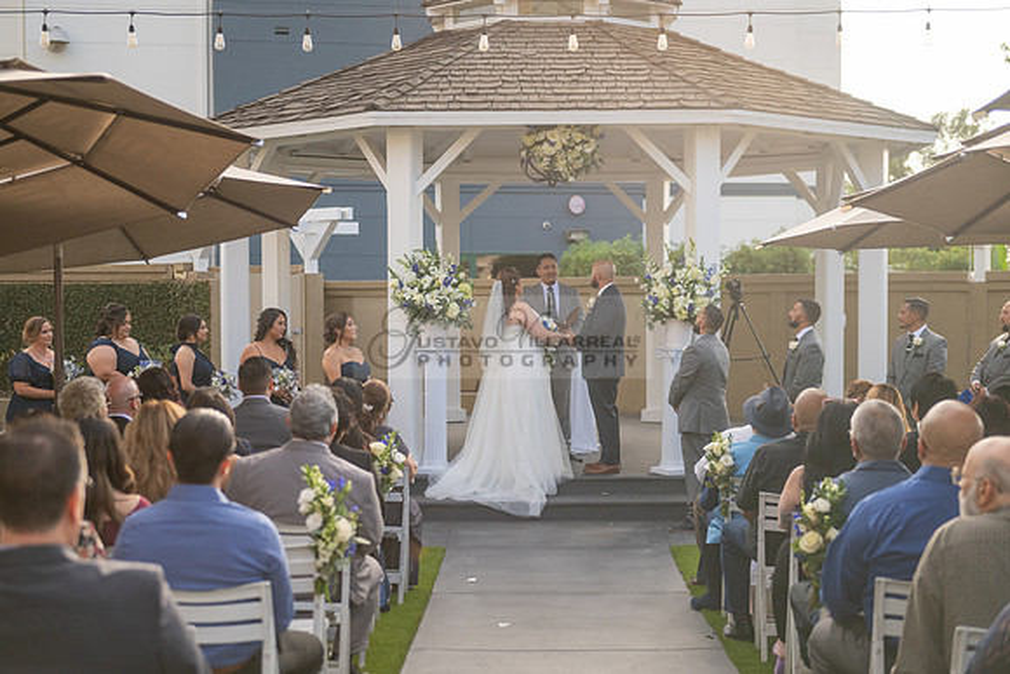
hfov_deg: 32.4
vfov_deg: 21.9
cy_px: 337
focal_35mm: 62
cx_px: 505
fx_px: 1740
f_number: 2.8
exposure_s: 1/2500
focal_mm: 62
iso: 400
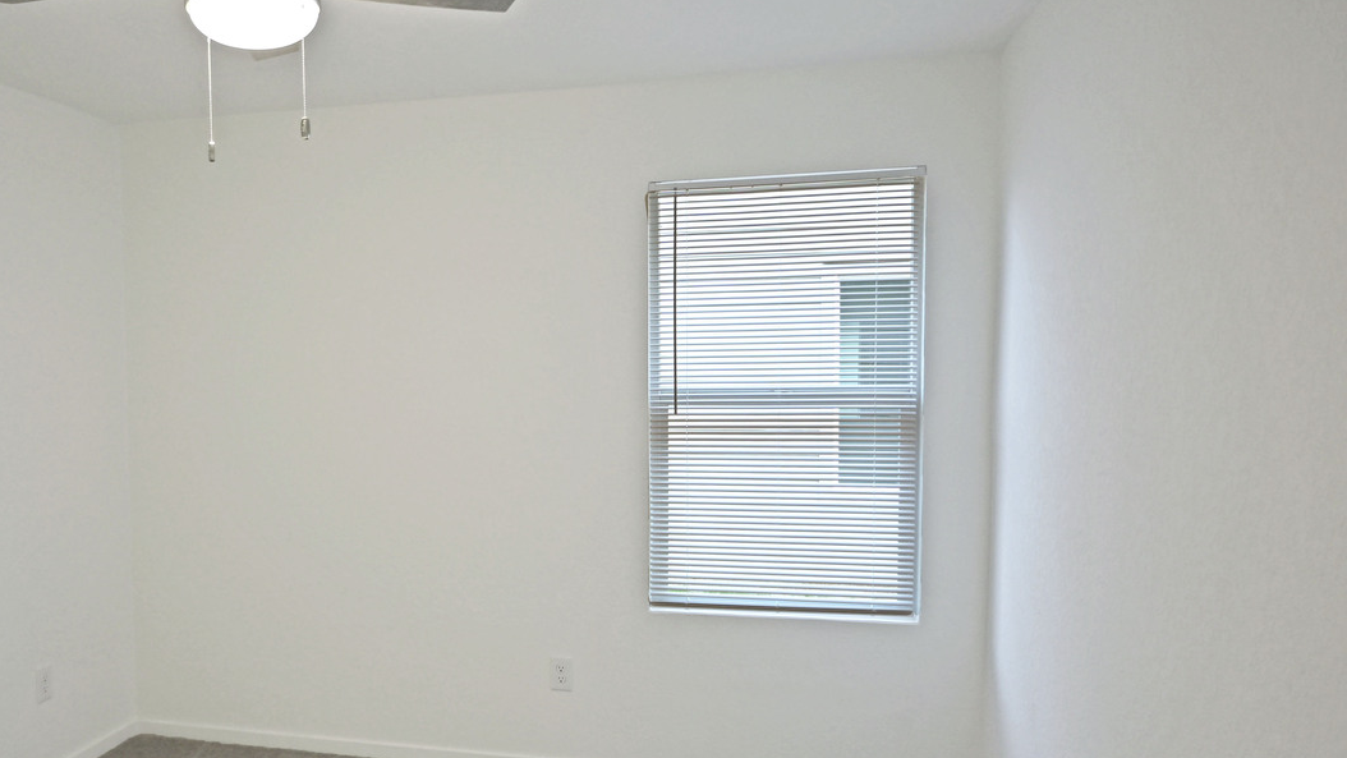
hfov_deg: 64.8
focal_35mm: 29
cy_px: 428
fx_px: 1036
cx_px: 481
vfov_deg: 40.1
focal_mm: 12
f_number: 3.5
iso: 100
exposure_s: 1/20
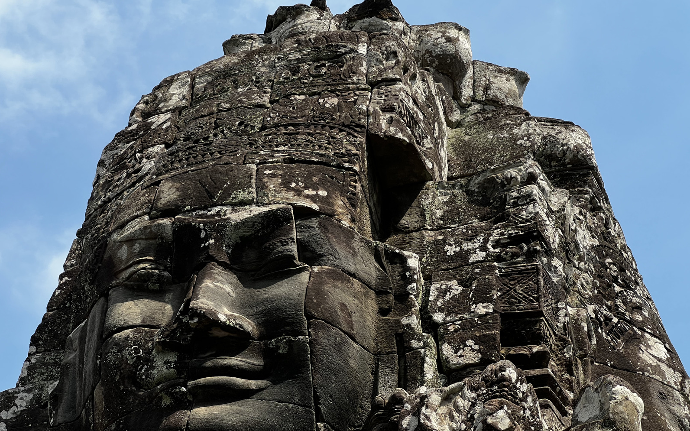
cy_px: 232
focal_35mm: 82
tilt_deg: +48.4
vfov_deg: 15.9
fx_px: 1542
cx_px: 344
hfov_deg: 25.2
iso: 32
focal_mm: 9
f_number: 2.8
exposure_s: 1/608
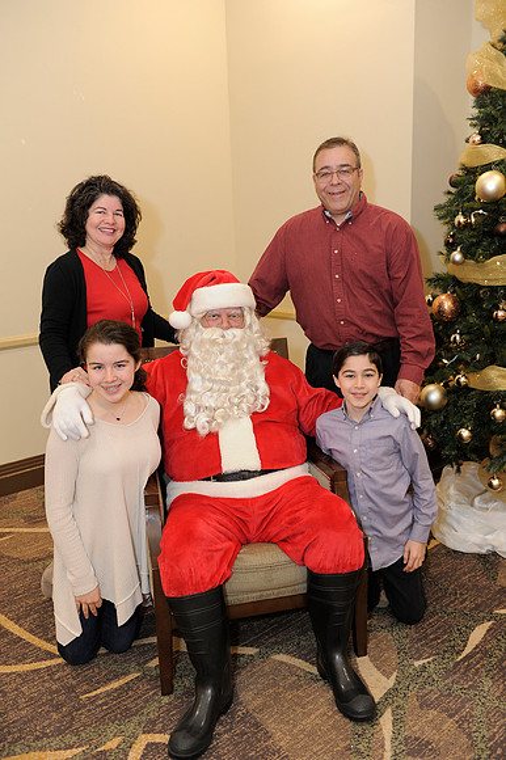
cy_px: 380
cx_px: 253
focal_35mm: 32
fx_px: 675
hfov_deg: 41.1
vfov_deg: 58.7
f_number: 4
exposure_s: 1/100
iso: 1600
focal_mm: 32
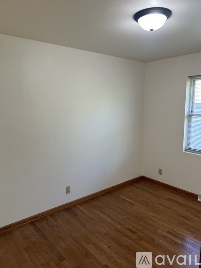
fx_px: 201
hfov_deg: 53.0
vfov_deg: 67.3
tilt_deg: -8.1
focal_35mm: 26
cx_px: 100
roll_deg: +0.4
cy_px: 134
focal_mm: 5.7
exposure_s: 1/60
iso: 80
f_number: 1.5
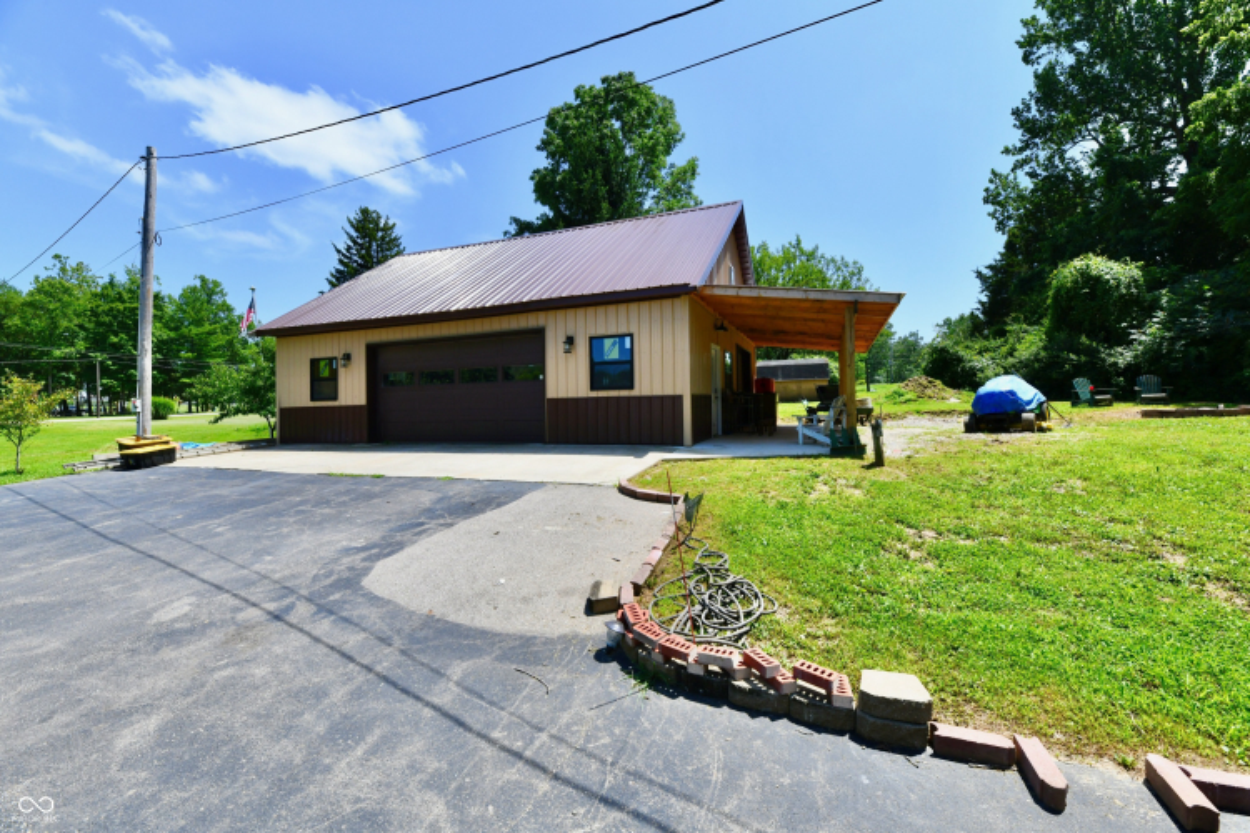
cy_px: 416
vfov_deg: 81.2
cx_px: 625
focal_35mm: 14
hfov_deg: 104.3
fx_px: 486
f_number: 13
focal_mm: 14
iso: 640
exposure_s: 1/640
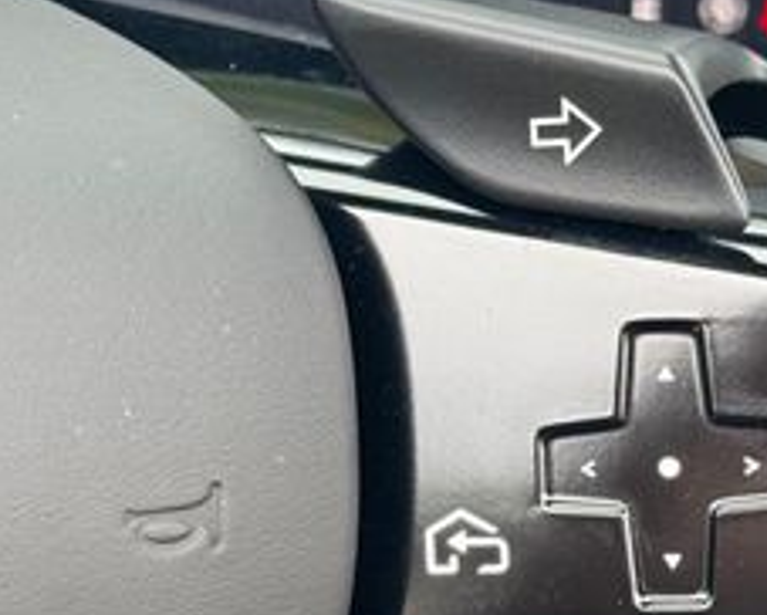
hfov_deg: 14.5
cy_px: 389
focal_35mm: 132
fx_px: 2999
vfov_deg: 11.7
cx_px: 581
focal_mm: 6.76
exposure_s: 1/50
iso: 100
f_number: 1.78
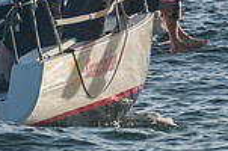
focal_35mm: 1249
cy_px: -244
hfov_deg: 1.7
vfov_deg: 1.1
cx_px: -41
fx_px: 7894
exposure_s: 1/800
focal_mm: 200
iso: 400
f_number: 8
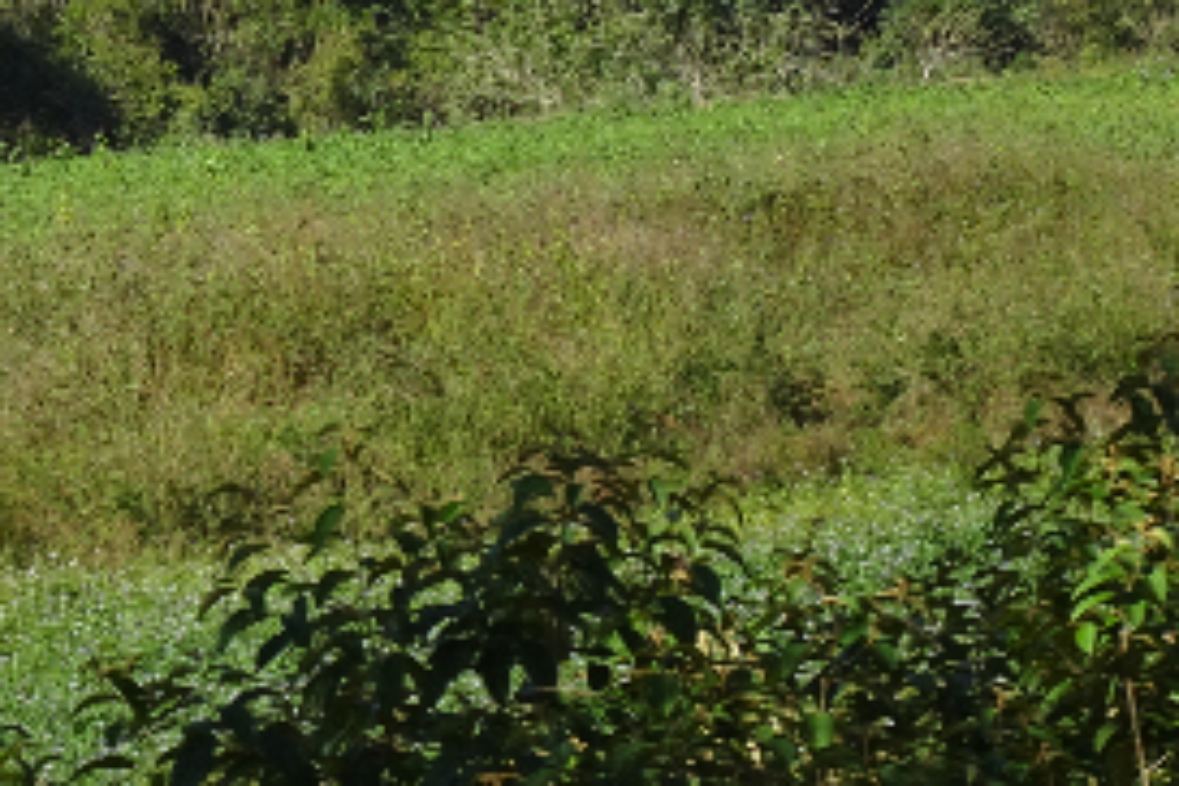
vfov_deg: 5.1
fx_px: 8776
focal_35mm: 268
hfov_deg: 7.7
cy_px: -186
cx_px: 155
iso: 80
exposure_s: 1/320
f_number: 5
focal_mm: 14.99
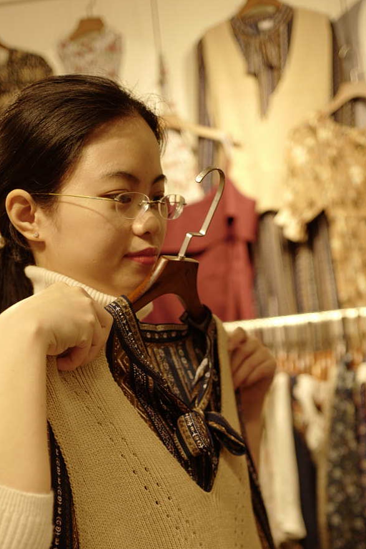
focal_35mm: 51
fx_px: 778
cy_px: 488
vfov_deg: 36.6
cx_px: 198
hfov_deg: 26.5
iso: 100
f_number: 1.7
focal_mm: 28
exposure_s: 1/125
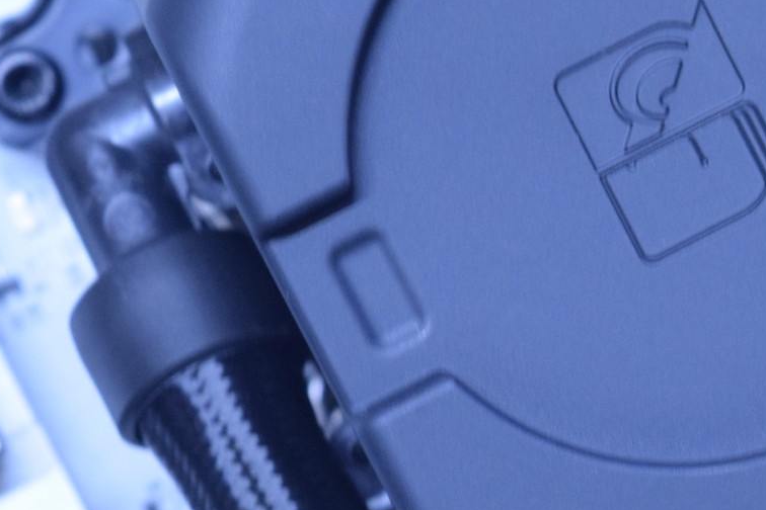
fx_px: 4745
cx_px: 640
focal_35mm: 223
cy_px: 175
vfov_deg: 6.2
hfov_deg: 9.2
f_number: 9
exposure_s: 1/8
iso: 1600
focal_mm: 52
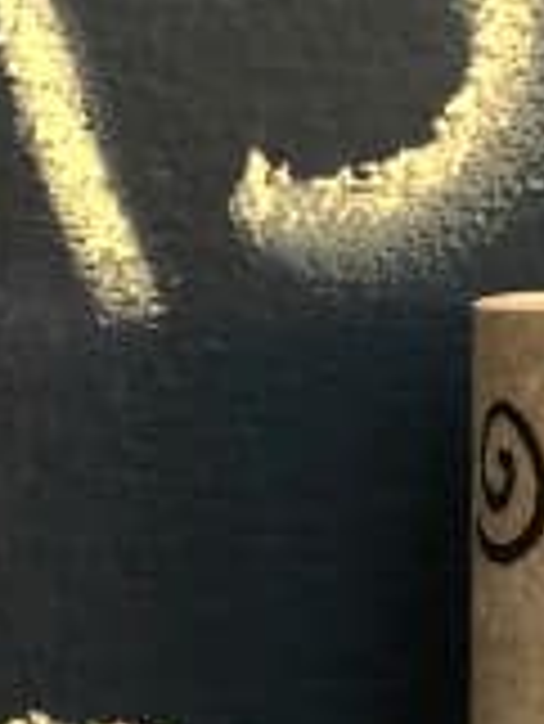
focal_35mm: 144
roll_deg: +1.1
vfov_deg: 13.7
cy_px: 499
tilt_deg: -5.6
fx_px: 3013
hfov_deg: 10.3
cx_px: 103
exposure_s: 1/40
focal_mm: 4.15
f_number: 2.2
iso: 40
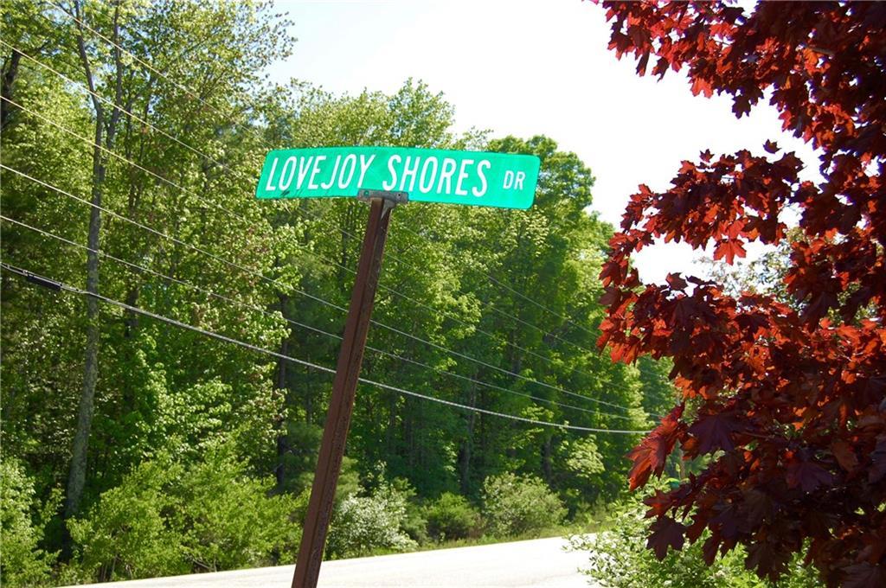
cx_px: 443
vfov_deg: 28.9
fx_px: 1143
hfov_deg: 42.4
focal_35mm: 46
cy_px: 294
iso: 320
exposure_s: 1/500
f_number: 5.6
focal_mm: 31
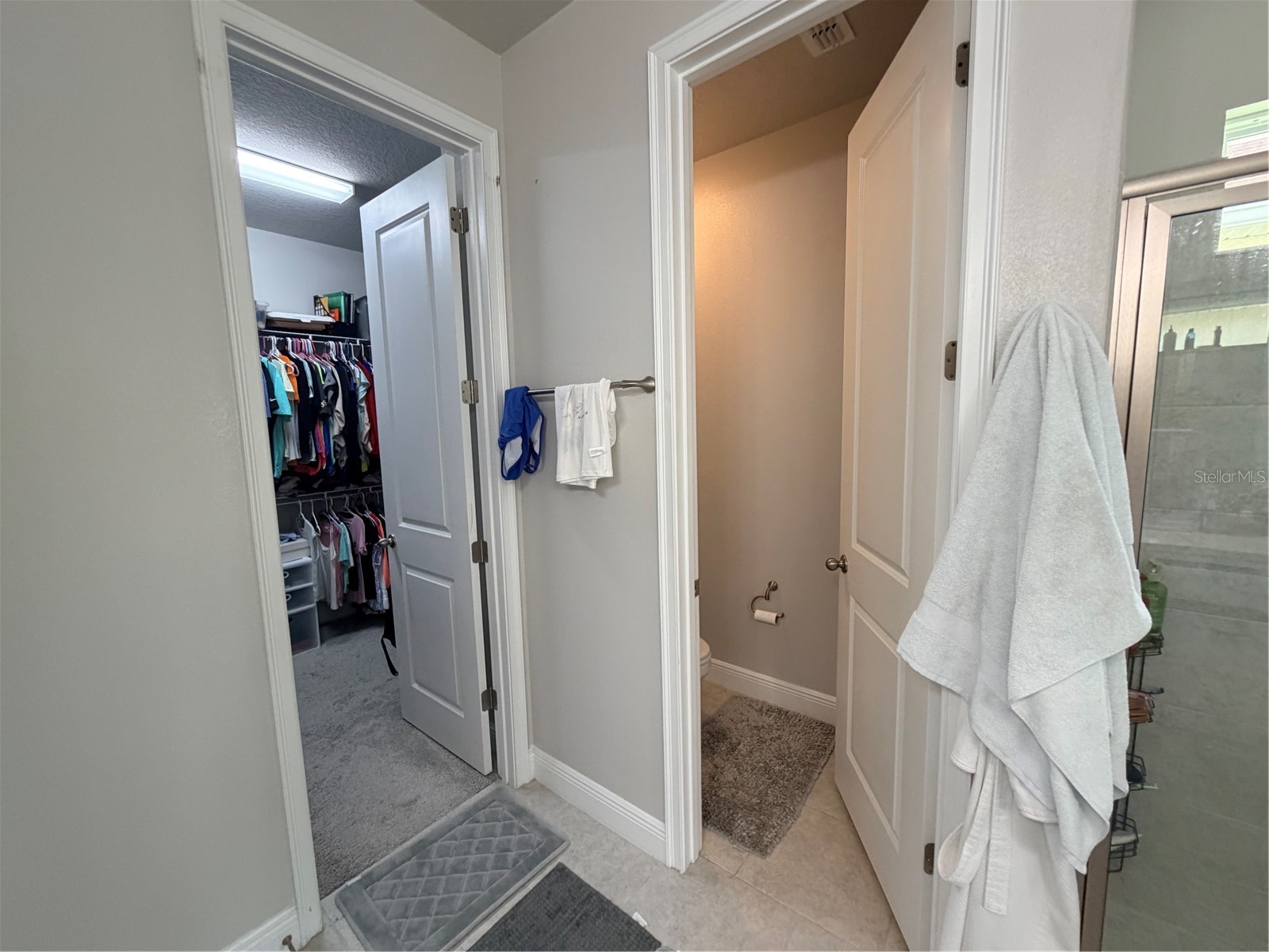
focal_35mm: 14
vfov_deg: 85.7
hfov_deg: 102.1
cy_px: 476
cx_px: 634
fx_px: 513
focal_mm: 2.22
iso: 250
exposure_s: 1/120
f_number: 2.2
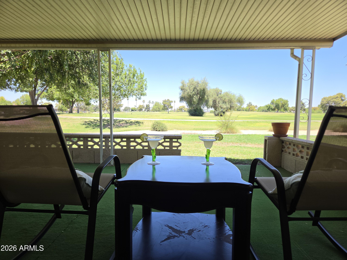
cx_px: 174
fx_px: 231
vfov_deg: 58.9
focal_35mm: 23
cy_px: 130
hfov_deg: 73.9
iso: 25
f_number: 1.8
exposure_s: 1/531
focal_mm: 5.4
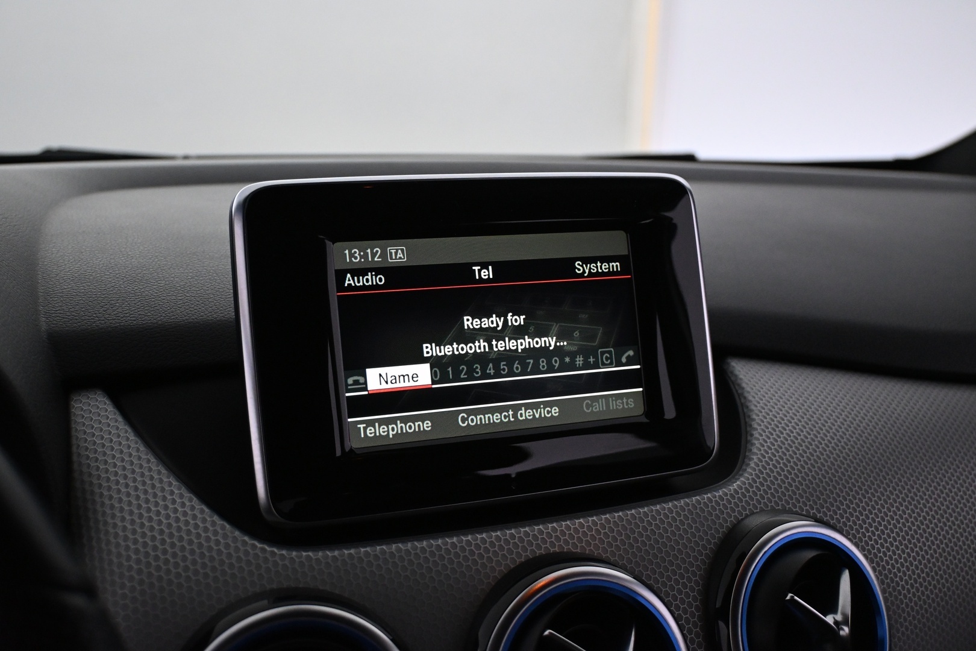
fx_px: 1220
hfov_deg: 43.6
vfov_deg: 29.9
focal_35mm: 45
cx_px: 488
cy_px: 326
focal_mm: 30
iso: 2500
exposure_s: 1/125
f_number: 4.8
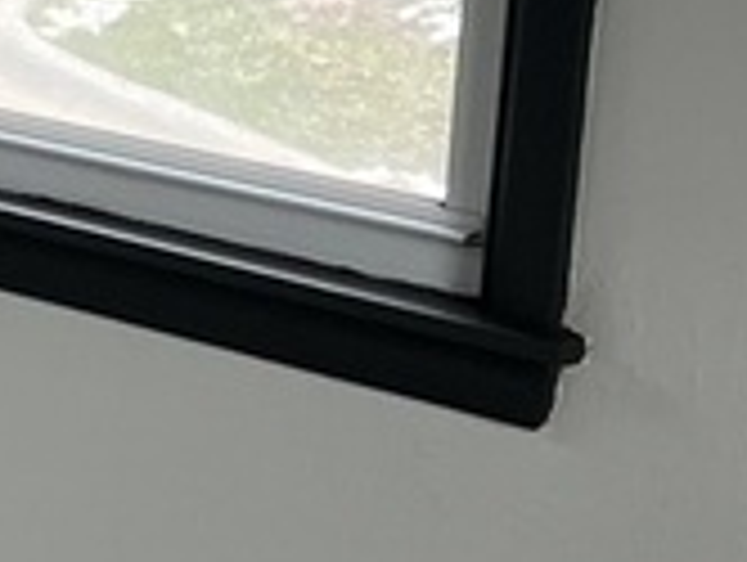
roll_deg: -0.5
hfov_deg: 10.4
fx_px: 3652
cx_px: -932
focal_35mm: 169
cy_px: 126
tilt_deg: -11.8
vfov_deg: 8.8
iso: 50
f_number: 1.5
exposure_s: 1/121
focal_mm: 5.7
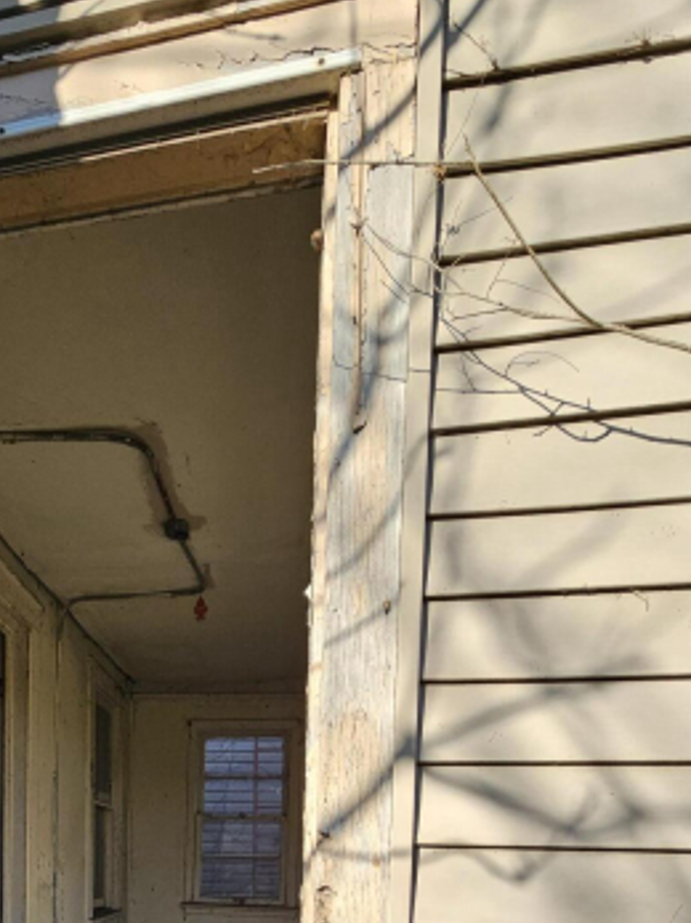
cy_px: 876
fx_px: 666
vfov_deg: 56.8
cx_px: 104
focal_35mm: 25
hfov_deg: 50.3
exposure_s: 1/799
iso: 50
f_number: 2.2
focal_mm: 2.2
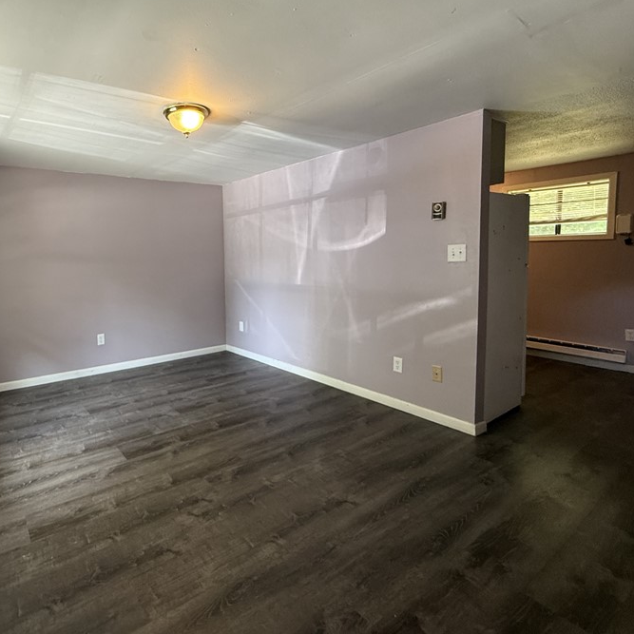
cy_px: 284
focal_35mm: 19
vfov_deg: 77.4
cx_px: 220
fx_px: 394
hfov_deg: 75.6
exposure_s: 1/60
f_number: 2.2
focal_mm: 2.22
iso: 250
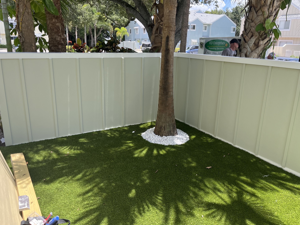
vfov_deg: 51.3
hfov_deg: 65.3
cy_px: 109
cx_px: 146
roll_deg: +0.2
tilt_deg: -14.6
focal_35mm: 27
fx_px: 234
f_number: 1.6
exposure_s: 1/804
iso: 50
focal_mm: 5.1
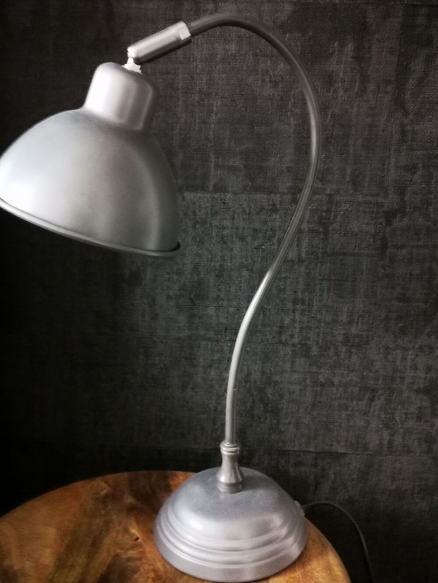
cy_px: 292
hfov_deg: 40.7
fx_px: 590
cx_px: 219
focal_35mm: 35
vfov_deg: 52.6
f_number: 1.8
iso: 1000
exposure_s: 1/25
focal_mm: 5.58
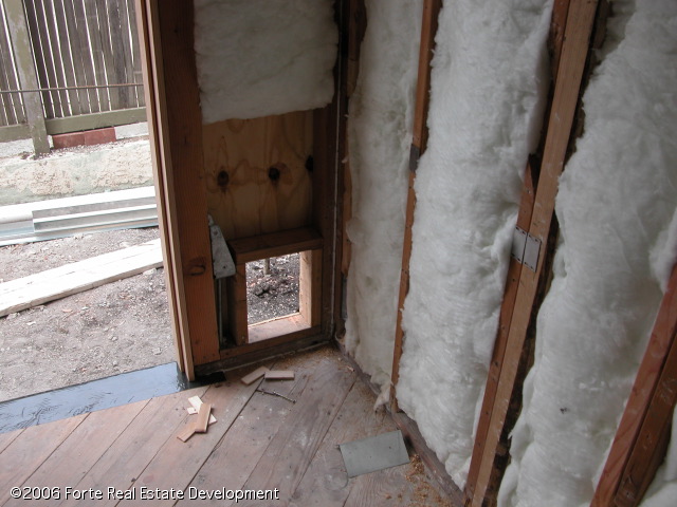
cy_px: 254
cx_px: 338
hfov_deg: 52.6
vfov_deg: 40.7
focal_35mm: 35
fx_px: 685
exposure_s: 1/85
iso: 100
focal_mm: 8.9
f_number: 3.5
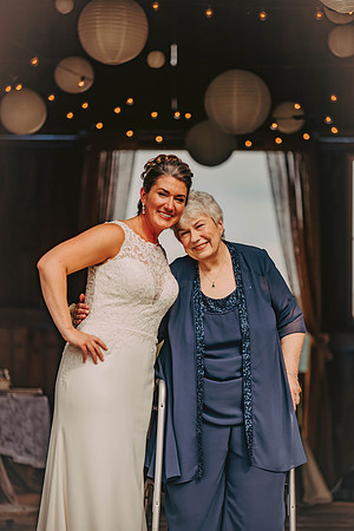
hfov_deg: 9.1
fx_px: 2212
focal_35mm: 150
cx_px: 177
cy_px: 266
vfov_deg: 13.7
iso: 200
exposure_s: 1/3200
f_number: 2.8
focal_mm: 150
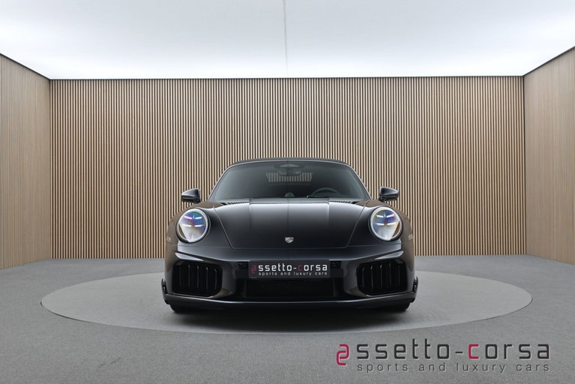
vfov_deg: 32.5
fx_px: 659
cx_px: 288
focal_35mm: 41
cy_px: 192
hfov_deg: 47.1
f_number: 4.5
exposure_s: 1/40
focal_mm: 27.5
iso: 560
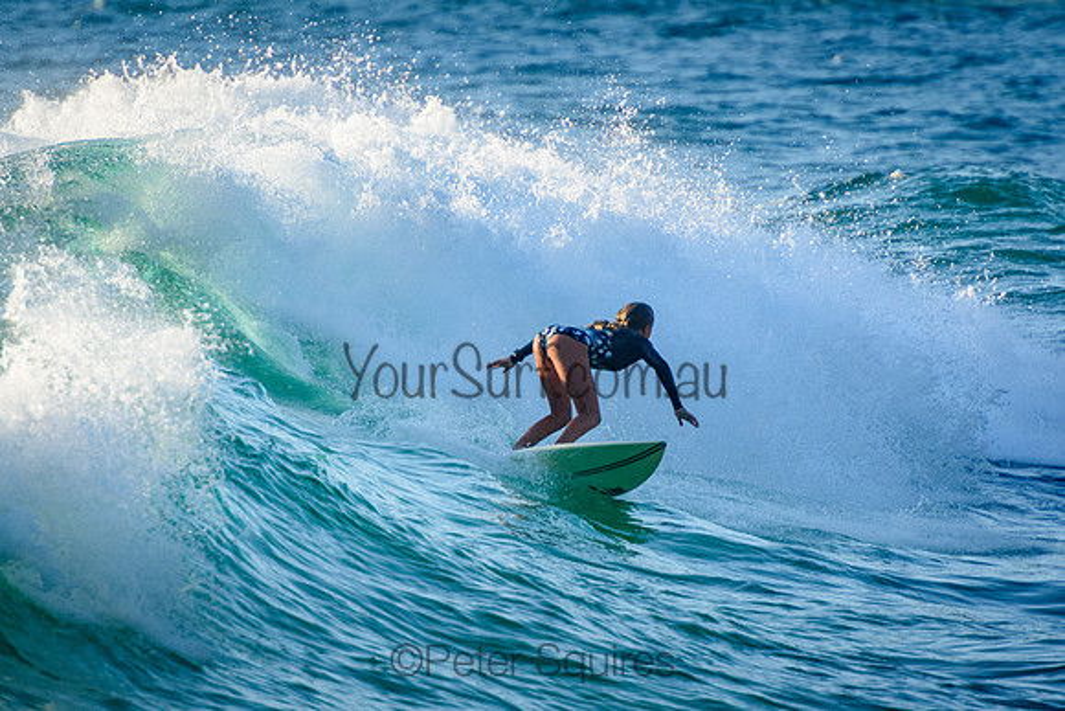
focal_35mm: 611
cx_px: 532
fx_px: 18064
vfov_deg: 2.3
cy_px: 356
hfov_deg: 3.4
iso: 720
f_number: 5.6
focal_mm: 400
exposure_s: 1/2000
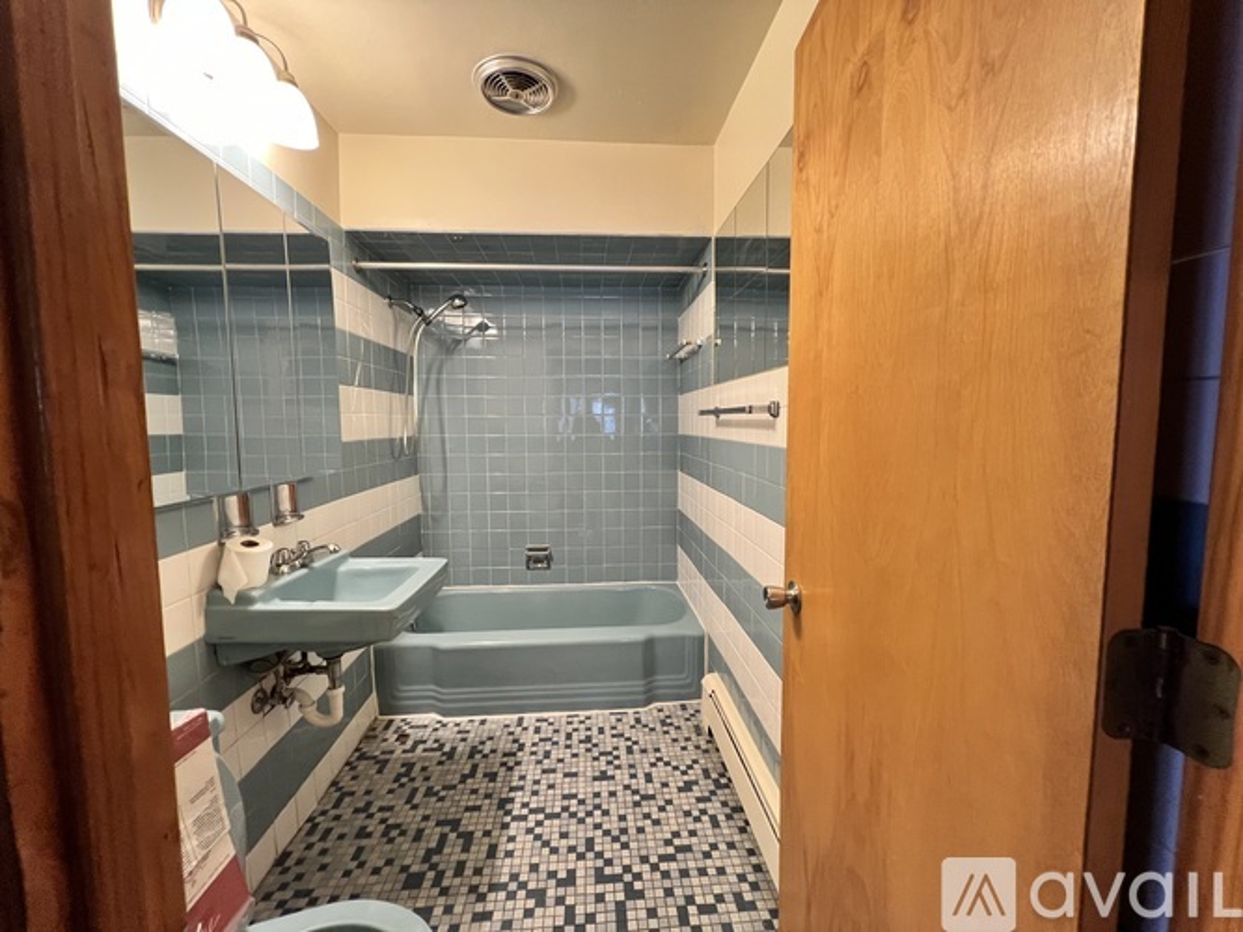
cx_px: 622
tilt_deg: -5.6
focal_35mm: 13
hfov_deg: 106.2
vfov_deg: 89.9
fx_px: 467
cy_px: 466
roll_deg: +0.0
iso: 250
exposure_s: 1/60
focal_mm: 1.57
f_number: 1.8
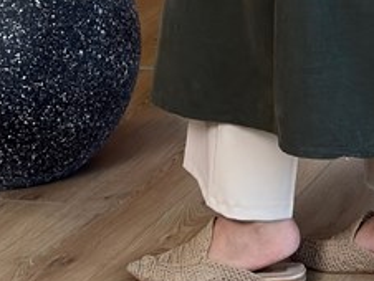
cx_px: 303
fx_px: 2142
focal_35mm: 198
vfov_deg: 7.0
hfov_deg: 10.0
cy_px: -464
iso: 160
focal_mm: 6.76
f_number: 1.78
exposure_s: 1/189
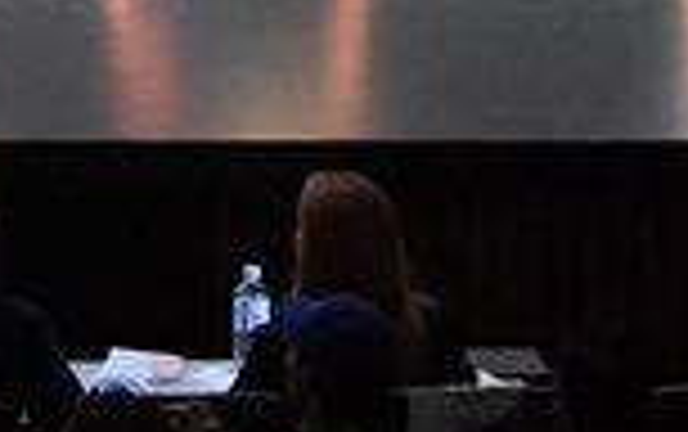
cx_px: 317
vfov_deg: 2.2
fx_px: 11300
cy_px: -436
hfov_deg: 3.5
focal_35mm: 602
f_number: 5.6
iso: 9000
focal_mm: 78
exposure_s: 1/400
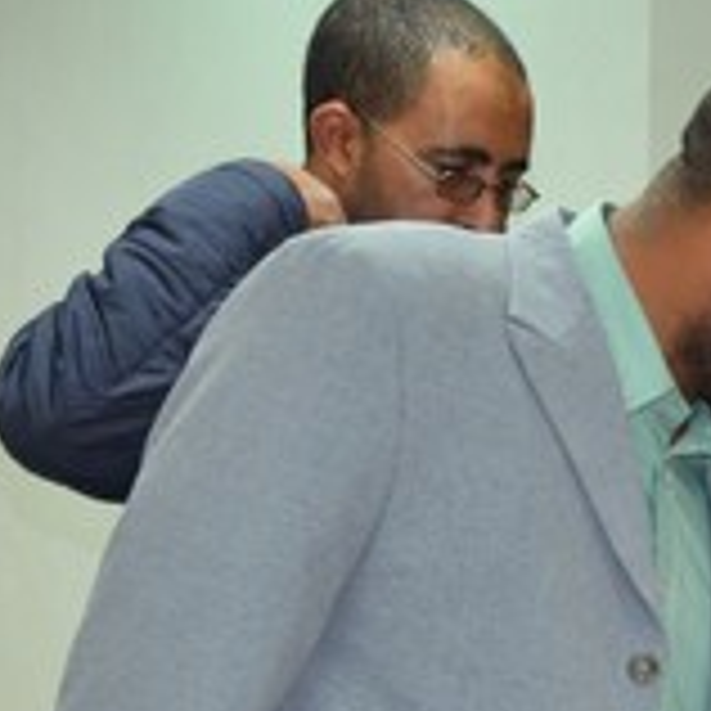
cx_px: 1112
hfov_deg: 9.4
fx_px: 4200
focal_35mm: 181
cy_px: 873
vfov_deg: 9.5
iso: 800
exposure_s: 1/60
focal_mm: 35
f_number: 4.2
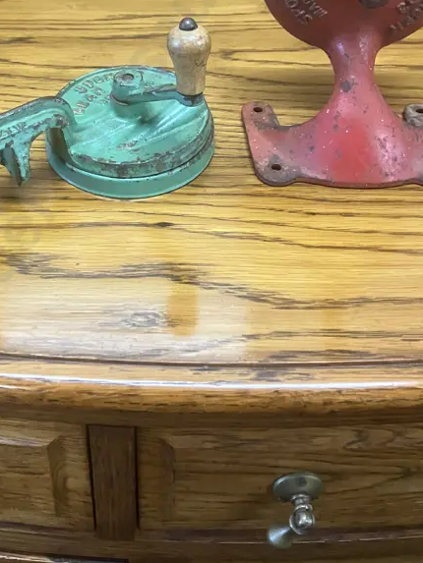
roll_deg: +1.3
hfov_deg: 28.9
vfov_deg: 36.2
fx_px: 814
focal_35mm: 50
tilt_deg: -32.9
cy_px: 75
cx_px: 140
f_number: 1.8
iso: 320
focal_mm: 3.99
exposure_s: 1/50
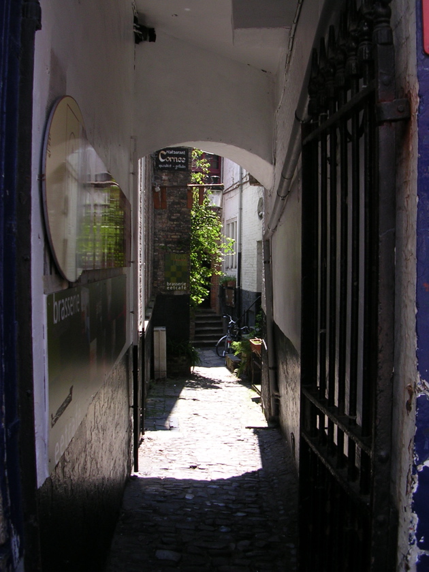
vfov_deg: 49.0
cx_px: 214
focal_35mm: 38
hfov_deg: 37.7
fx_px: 628
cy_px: 286
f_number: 2.8
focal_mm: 5.8
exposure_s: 1/250
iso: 50
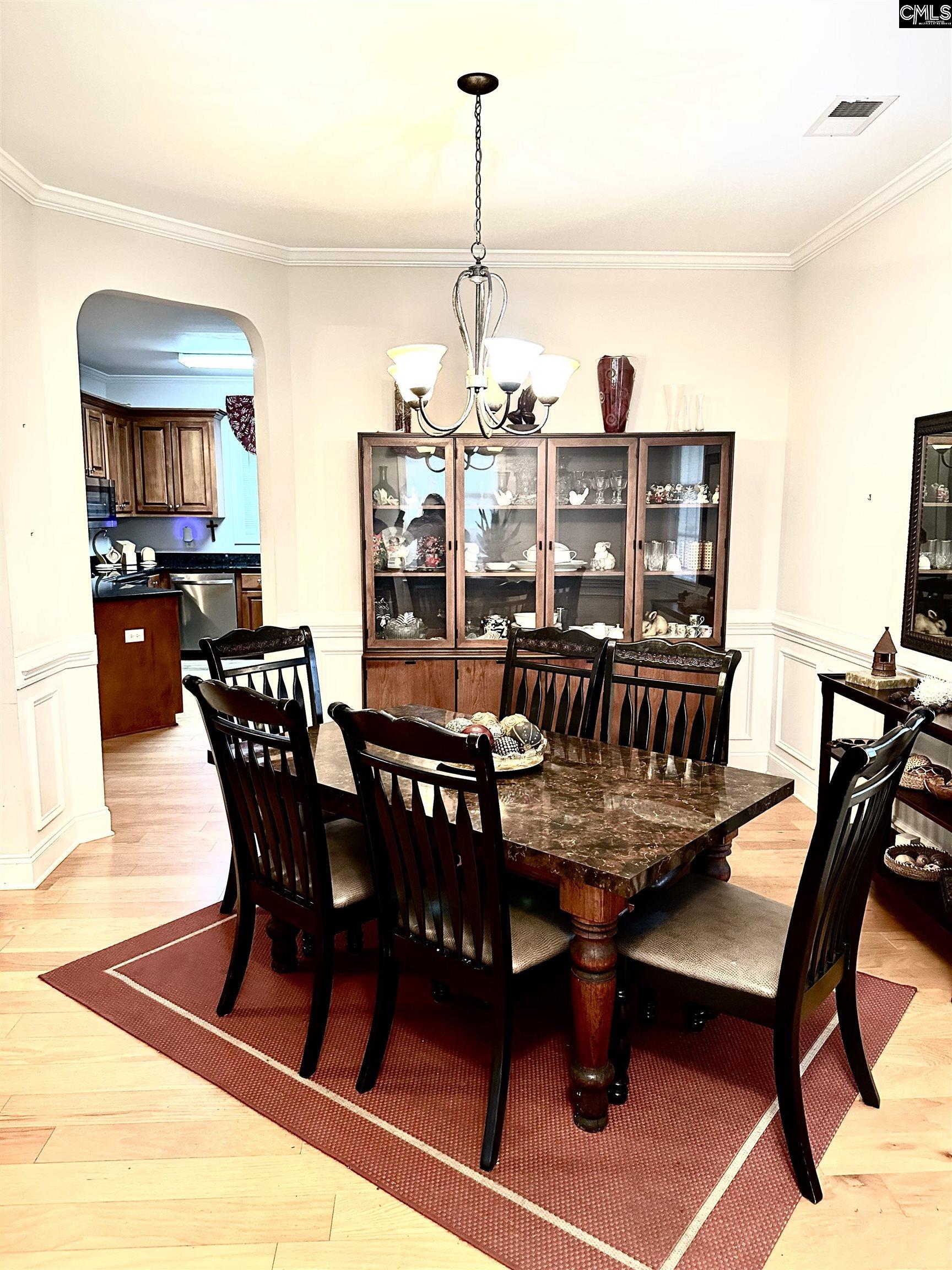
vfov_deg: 71.6
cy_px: 635
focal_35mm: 24
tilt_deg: -7.3
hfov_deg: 56.8
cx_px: 476
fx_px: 880
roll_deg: -0.7
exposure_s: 1/60
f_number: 1.78
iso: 640
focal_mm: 6.86
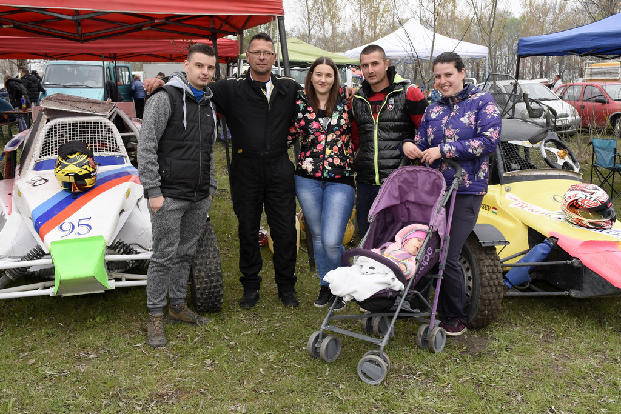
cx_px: 310
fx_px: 673
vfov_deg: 34.2
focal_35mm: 39
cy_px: 207
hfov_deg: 49.5
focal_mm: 26
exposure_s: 1/250
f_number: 10
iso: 400
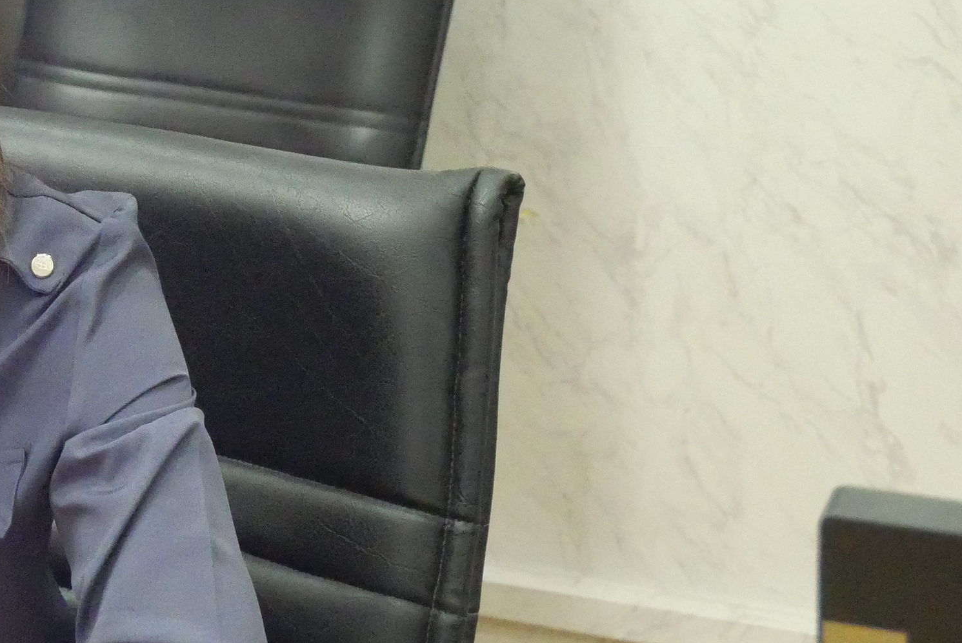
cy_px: 246
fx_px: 2995
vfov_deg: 12.2
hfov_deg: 17.5
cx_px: -161
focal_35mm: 112
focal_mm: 22
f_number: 5.6
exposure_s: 1/80
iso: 6400
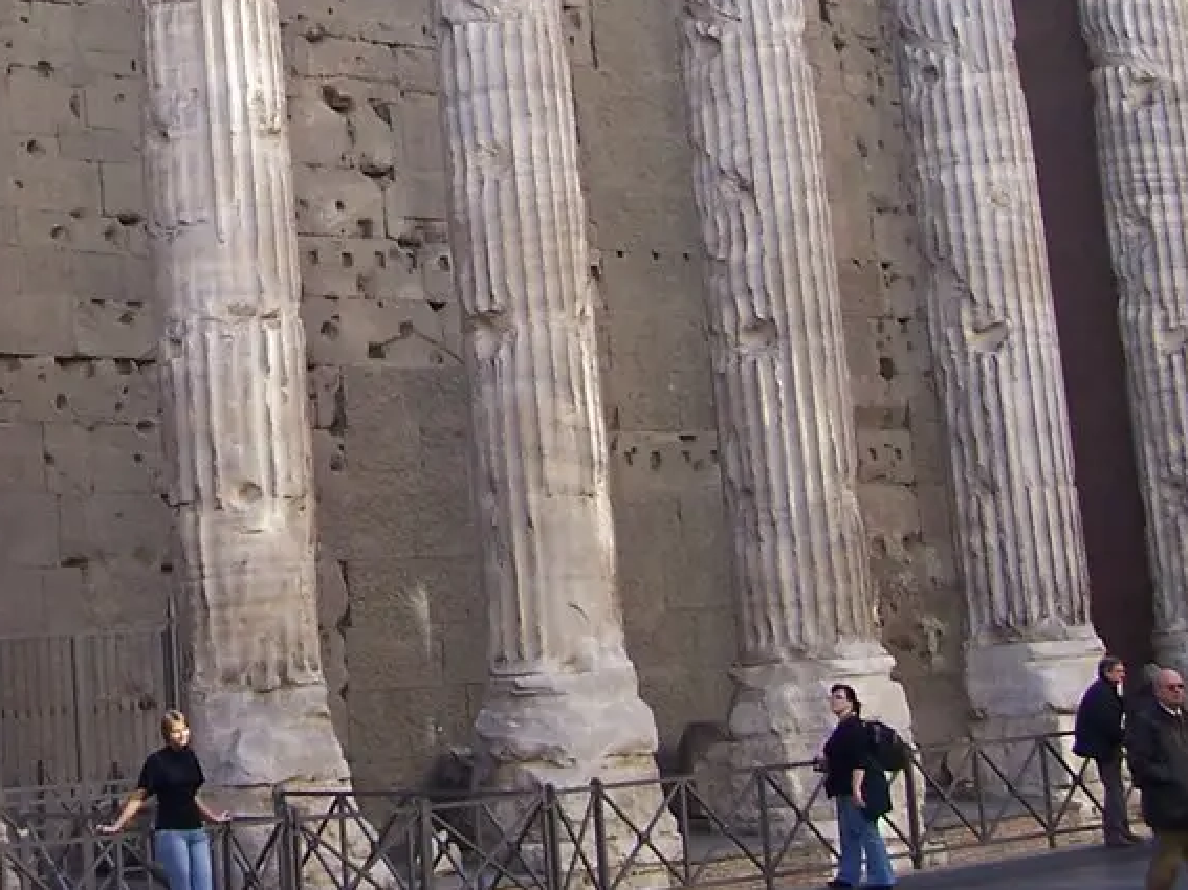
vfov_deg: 17.0
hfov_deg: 22.5
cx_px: 21
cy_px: -84
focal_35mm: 84
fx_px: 2882
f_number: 2.7
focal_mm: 5.6
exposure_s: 1/250
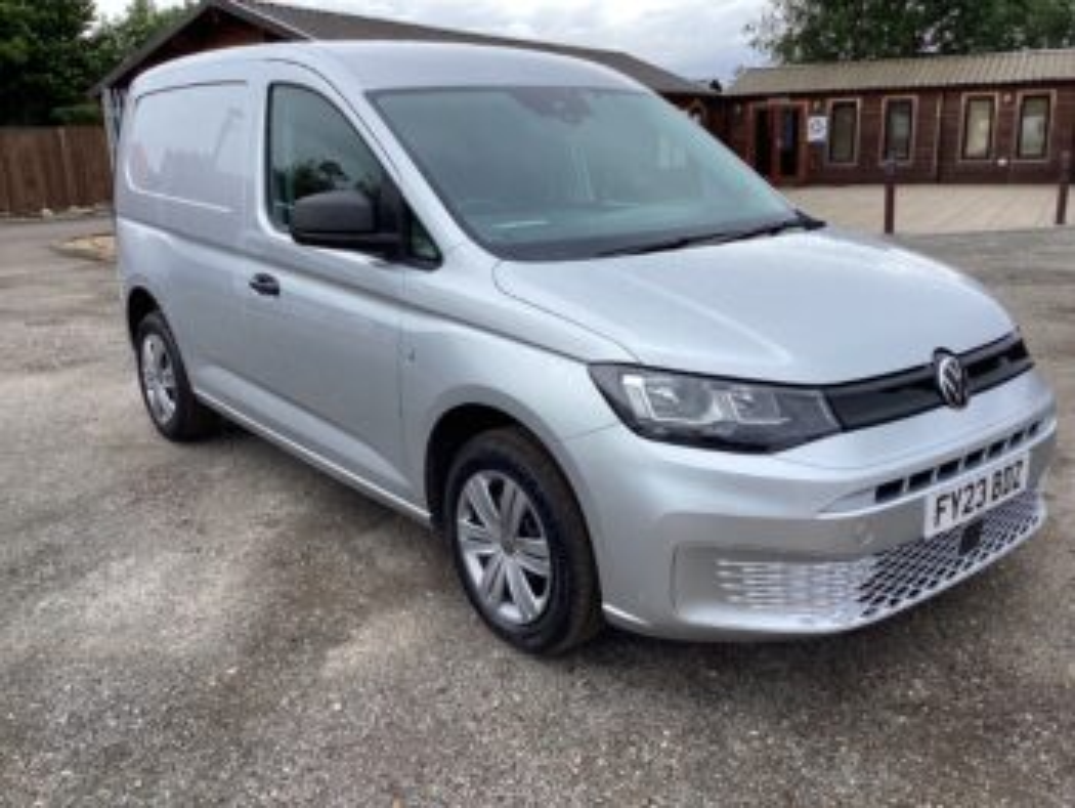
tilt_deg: -14.9
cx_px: 538
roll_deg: +1.4
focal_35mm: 31
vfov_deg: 45.5
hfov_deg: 58.3
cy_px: 404
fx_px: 963
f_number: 2.4
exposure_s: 1/547
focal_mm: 3.3
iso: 25
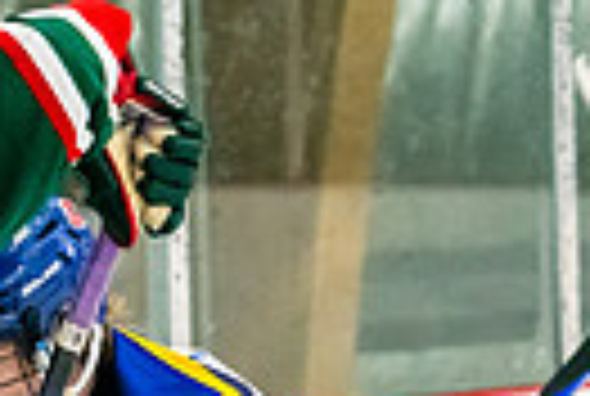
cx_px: 328
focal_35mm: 481
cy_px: 785
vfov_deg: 2.9
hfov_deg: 4.3
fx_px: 7901
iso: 4000
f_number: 2.8
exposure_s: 1/800
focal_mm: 100
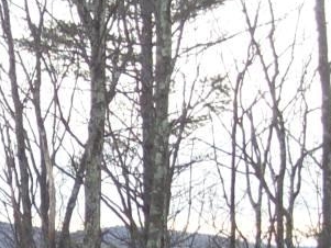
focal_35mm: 153
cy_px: 257
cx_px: -40
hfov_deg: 12.7
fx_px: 1464
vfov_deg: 9.6
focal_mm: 6
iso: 80
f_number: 2.7
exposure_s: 1/125
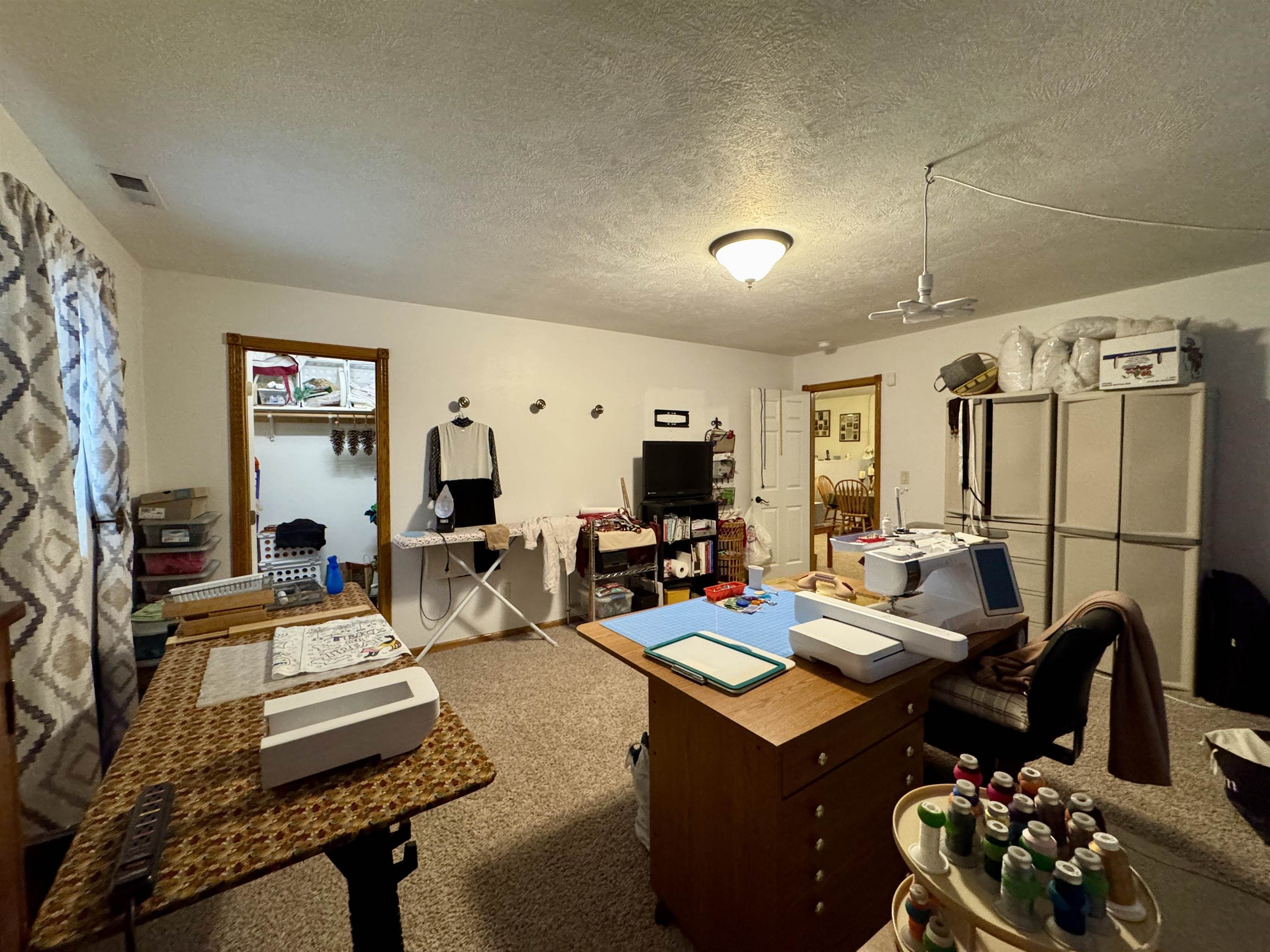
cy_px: 476
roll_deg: +0.3
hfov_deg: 102.1
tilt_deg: -2.9
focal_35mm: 14
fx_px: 514
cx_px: 635
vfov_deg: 85.7
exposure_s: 1/60
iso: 640
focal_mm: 2.22
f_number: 2.2
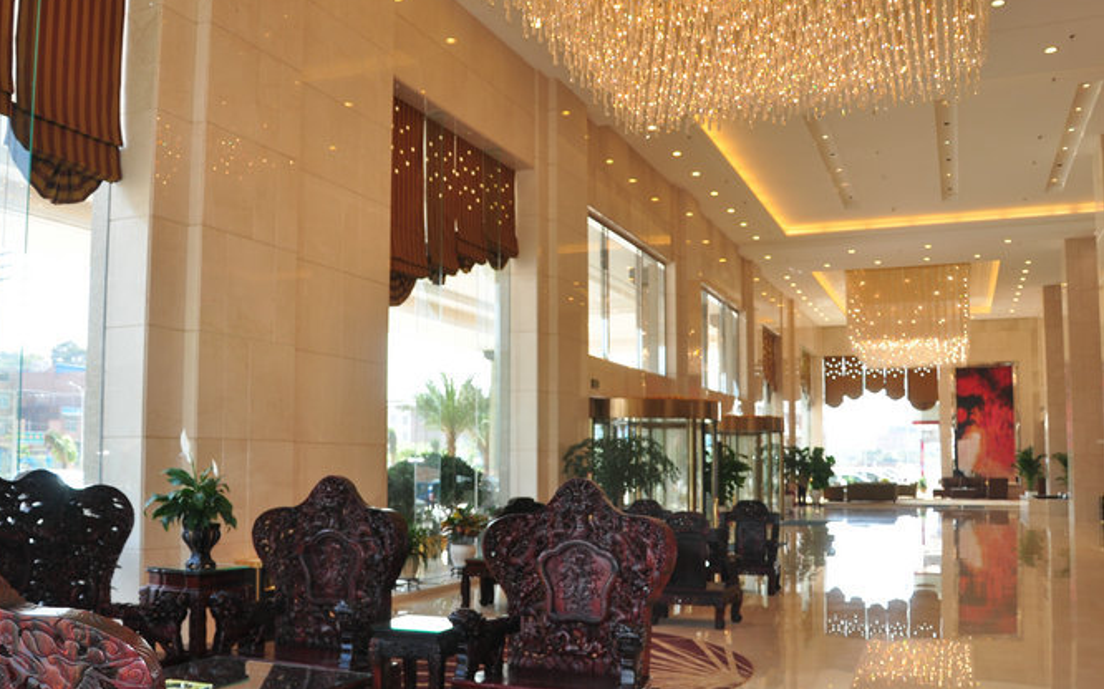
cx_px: 494
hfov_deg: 58.0
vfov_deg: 38.2
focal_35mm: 33
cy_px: 388
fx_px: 993
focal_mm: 18
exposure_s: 1/200
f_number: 5
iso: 200
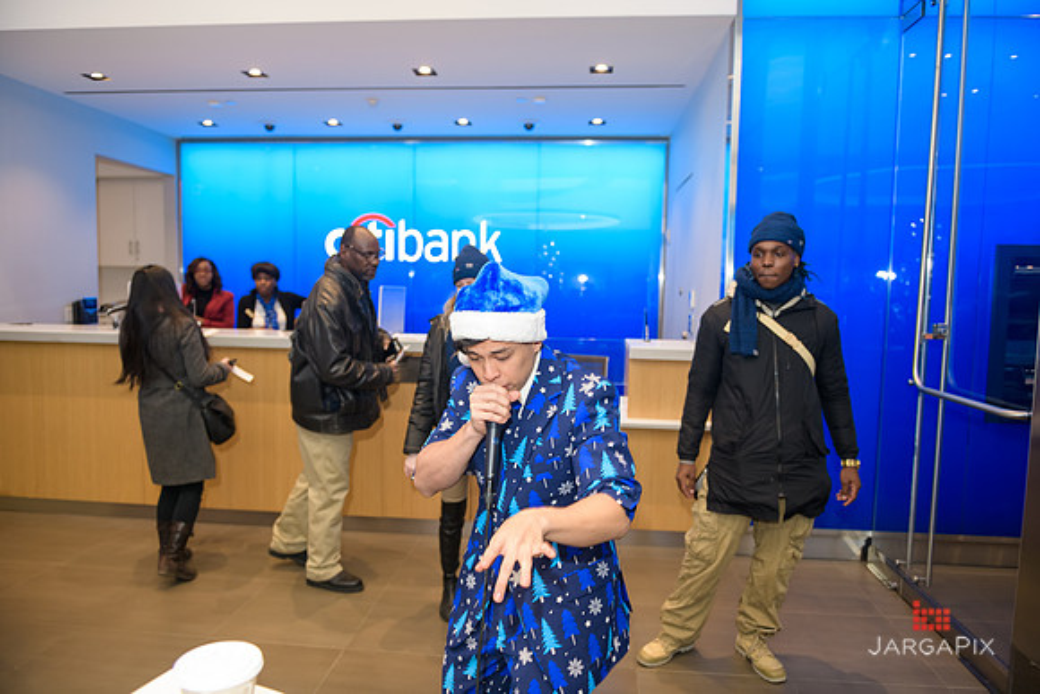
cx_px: 520
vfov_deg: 53.2
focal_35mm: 24
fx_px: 693
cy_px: 347
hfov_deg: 73.7
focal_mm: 24
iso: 400
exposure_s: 1/125
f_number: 3.2
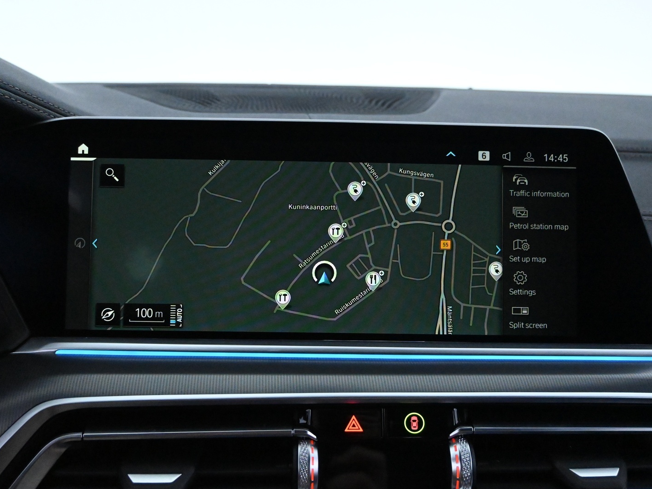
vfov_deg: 41.2
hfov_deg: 53.2
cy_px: 247
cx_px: 325
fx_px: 651
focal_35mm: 35
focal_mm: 21
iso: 10000
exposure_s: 1/160
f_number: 4
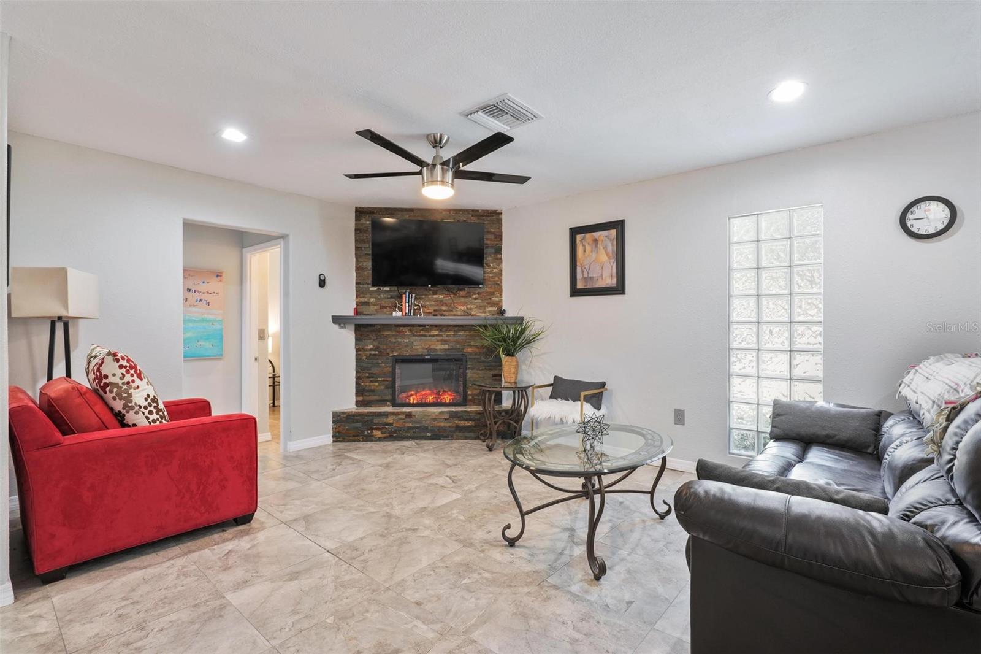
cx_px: 490
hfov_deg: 96.7
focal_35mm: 16
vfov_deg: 73.7
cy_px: 327
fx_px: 436
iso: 400
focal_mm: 16
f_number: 8
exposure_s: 1/2
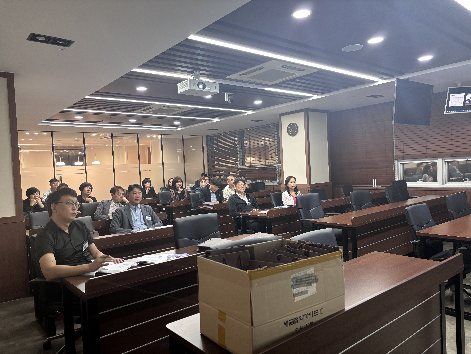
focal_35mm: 26
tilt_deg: -1.6
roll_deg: +3.3
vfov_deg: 53.1
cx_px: 236
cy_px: 177
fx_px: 354
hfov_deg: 67.3
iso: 160
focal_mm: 5.96
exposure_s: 1/60
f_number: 1.6
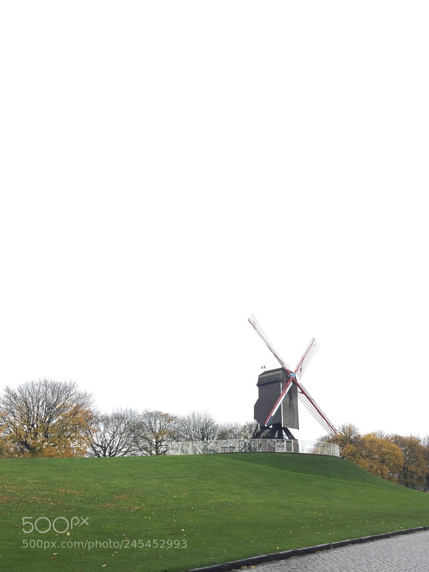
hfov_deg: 48.2
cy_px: 286
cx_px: 214
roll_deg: -1.5
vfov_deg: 61.7
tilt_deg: +21.3
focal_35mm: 29
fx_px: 479
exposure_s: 1/33
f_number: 2.2
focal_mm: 4.15
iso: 32
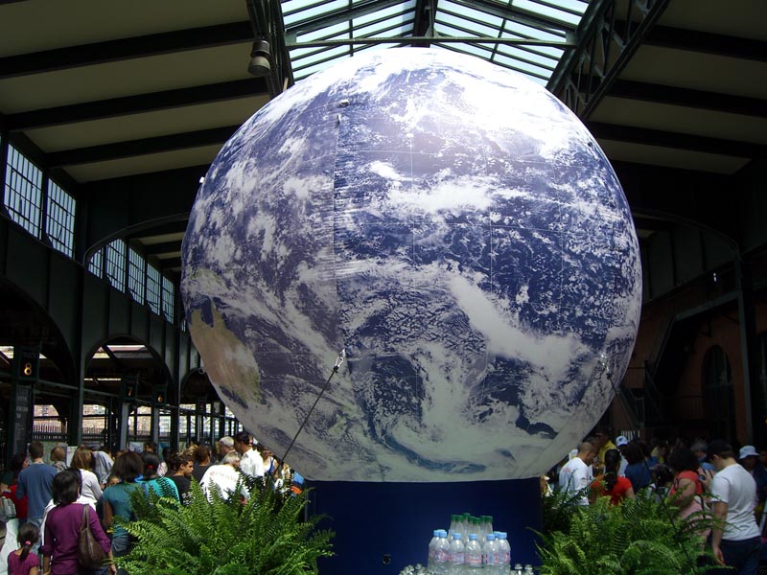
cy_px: 288
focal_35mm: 38
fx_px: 842
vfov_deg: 37.7
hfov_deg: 49.0
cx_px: 384
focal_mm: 7.9
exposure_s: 1/200
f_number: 4
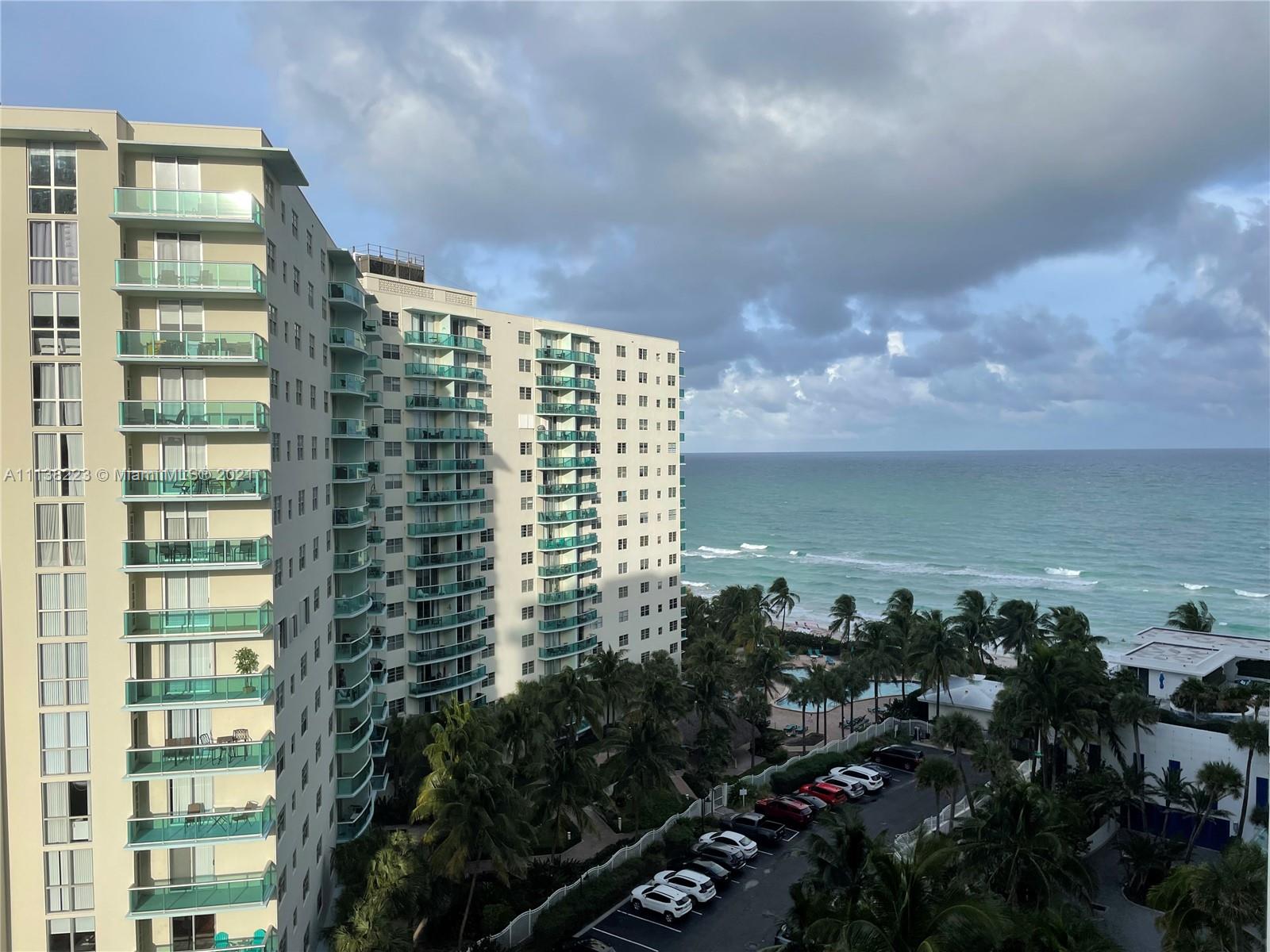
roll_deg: +1.1
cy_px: 476
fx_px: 954
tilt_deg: -1.8
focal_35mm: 26
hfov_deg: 67.3
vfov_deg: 53.1
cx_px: 635
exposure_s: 1/2817
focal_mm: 4.2
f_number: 1.6
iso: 32
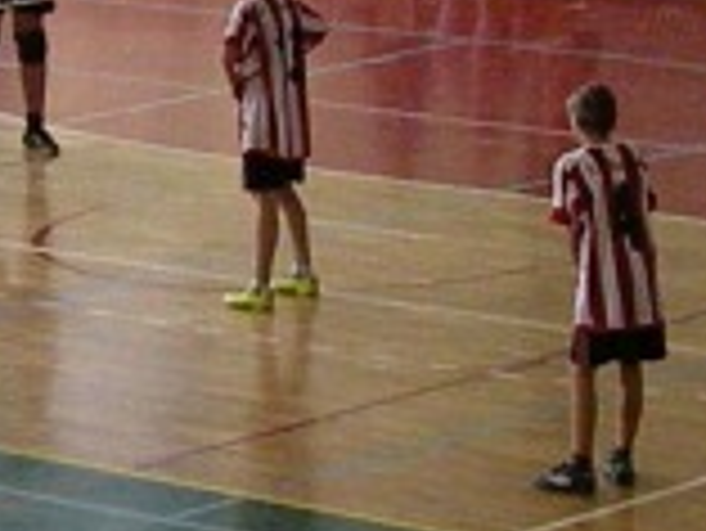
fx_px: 5450
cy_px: 56
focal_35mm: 267
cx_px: 319
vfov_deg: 5.6
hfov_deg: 7.4
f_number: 4
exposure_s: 1/375
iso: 1600
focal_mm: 14.9
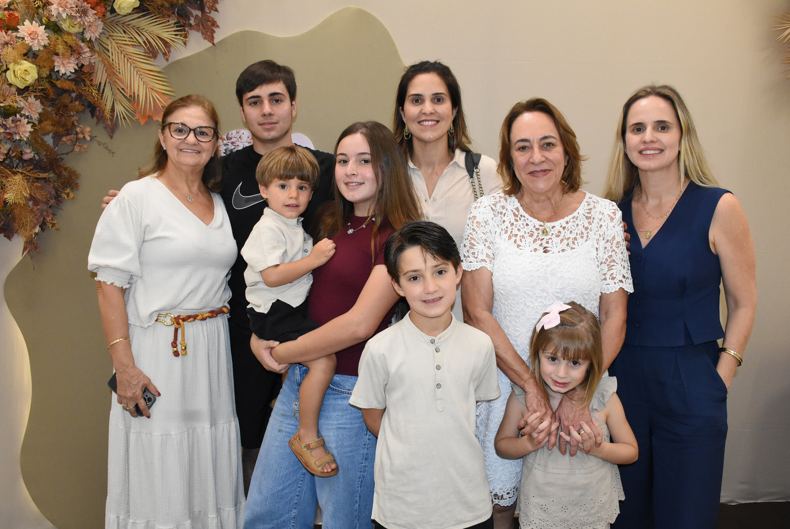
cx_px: 395
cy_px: 264
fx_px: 725
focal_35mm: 33
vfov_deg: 40.0
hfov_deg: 57.2
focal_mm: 22
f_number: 7.1
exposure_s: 1/250
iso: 3200
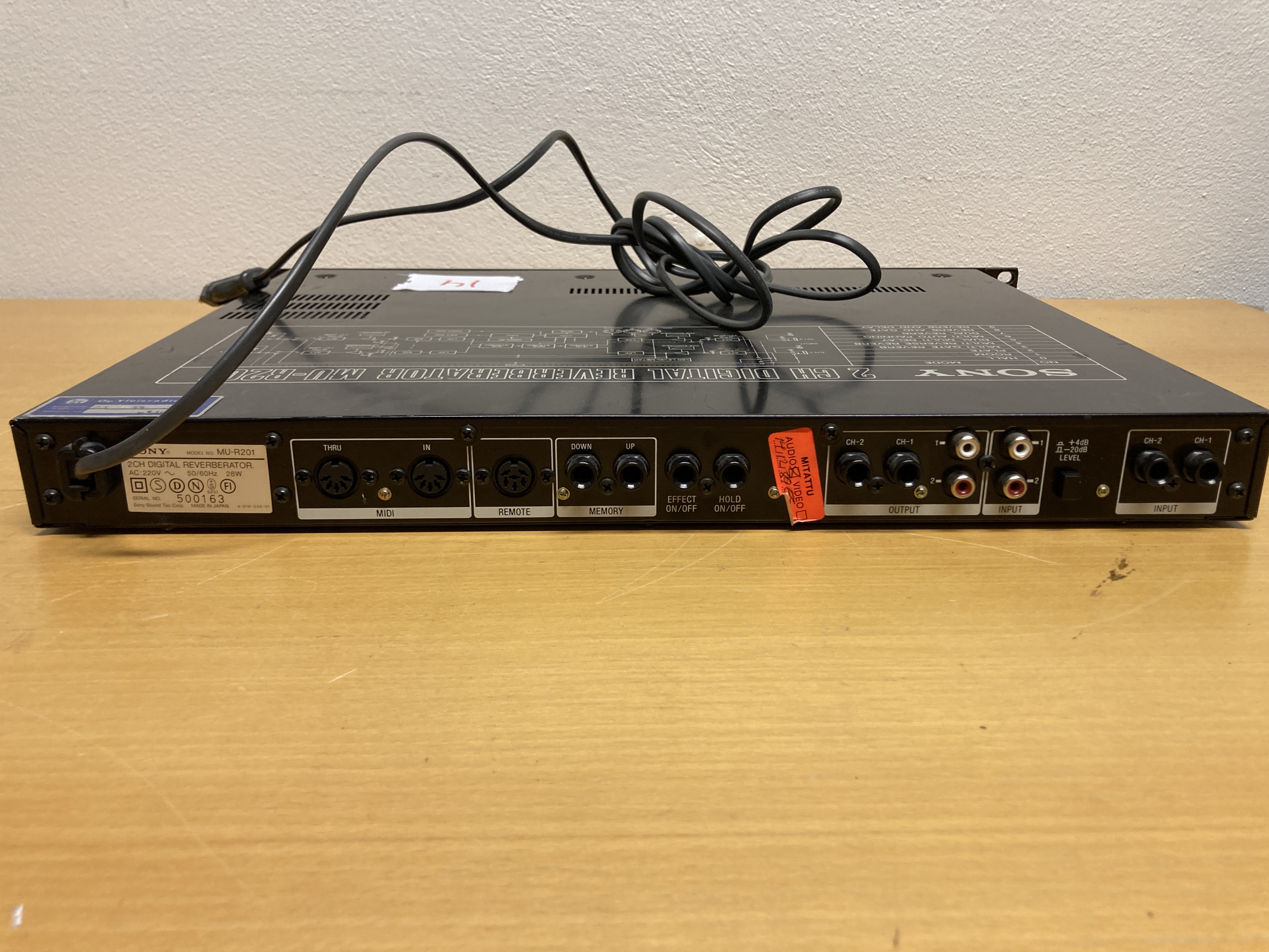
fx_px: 1026
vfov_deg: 49.7
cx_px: 634
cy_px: 476
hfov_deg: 63.4
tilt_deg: -18.6
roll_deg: +0.0
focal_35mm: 28
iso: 80
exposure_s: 1/50
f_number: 1.8
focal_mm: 3.99
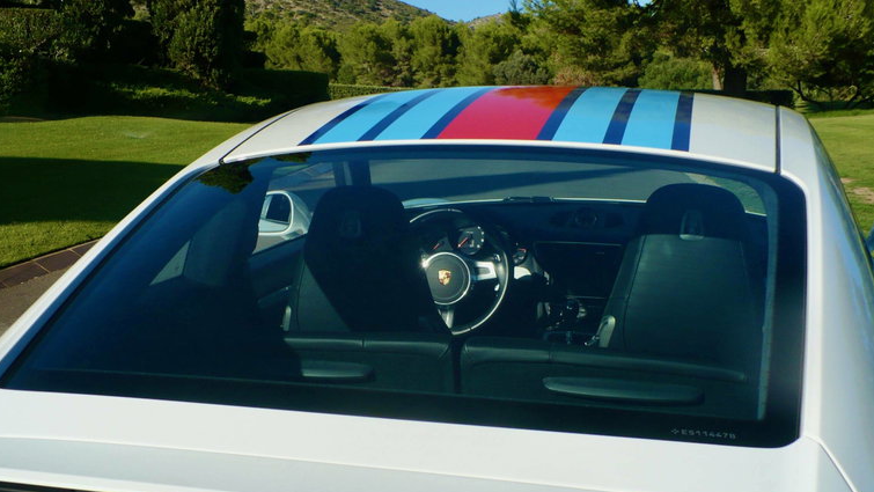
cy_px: 324
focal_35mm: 41
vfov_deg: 28.8
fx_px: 950
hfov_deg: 49.4
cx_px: 438
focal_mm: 6.1
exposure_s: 1/200
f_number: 8
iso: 100
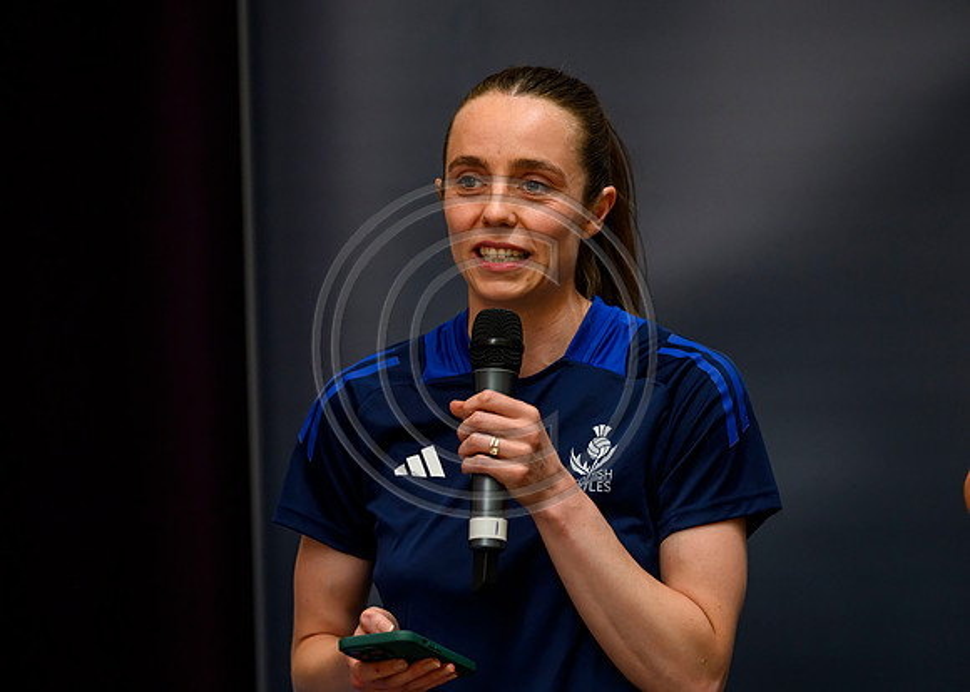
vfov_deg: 8.4
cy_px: 345
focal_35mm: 171
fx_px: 4718
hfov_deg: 11.7
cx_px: 450
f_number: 3.5
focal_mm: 160
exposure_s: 1/400
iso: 4000
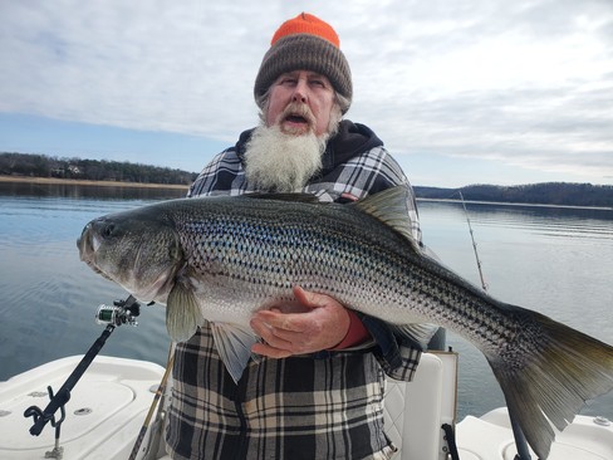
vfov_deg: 53.1
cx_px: 306
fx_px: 460
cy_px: 230
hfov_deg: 67.3
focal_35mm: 26
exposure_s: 1/1446
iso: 50
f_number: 2.4
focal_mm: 4.3
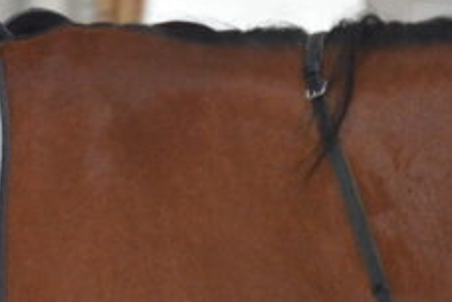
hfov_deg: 2.9
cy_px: 43
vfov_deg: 1.9
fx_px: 8867
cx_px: -52
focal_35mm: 706
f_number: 5.6
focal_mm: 105
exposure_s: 1/60
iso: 1100
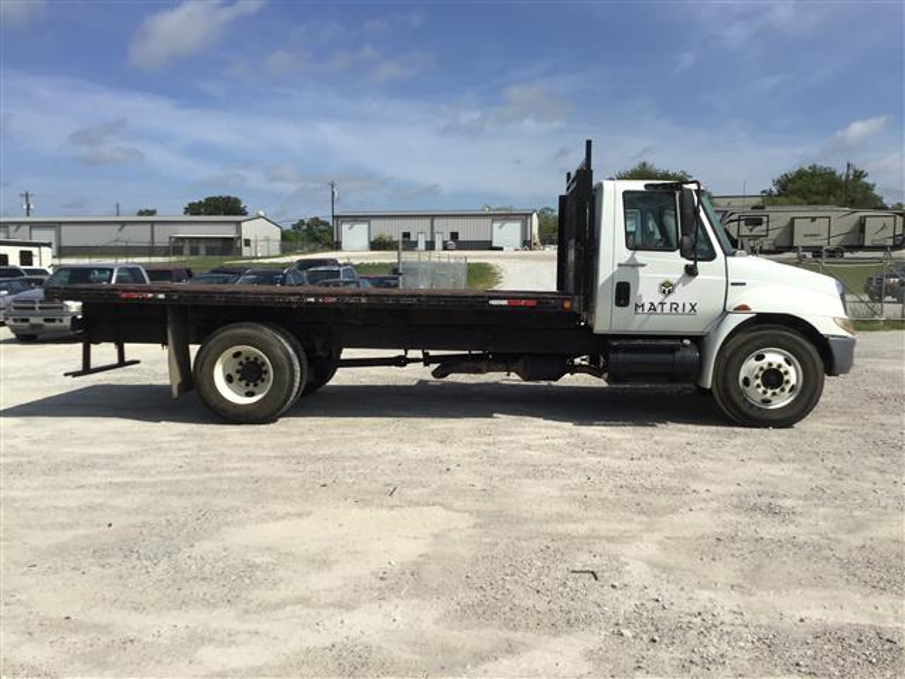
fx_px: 810
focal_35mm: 31
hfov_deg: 58.4
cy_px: 340
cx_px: 452
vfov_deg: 45.4
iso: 25
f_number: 2.4
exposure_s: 1/2331
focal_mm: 3.3
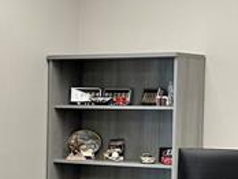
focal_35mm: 141
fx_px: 971
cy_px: 178
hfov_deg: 13.8
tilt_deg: -4.9
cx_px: 21
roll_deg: -0.5
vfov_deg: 10.5
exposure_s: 1/120
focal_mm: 6.86
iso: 100
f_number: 1.78
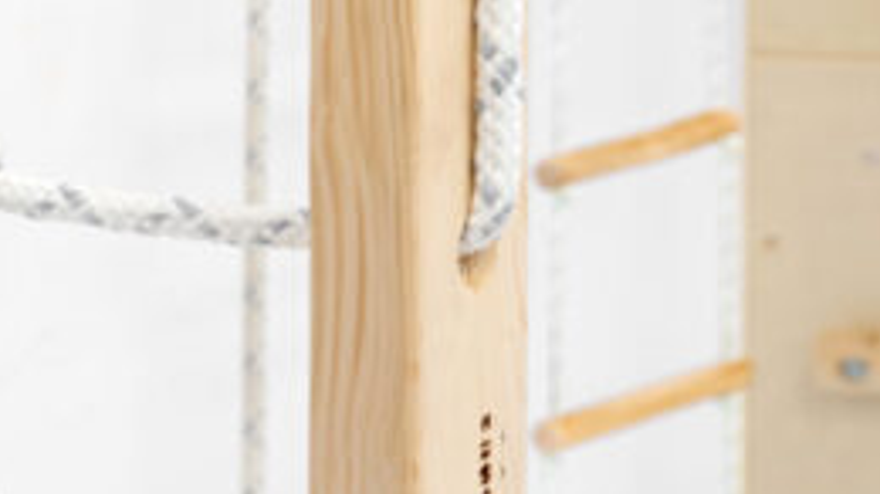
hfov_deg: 18.7
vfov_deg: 11.2
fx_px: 2496
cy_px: -27
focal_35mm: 107
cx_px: -237
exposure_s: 1/125
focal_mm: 38
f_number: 4.5
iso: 1600
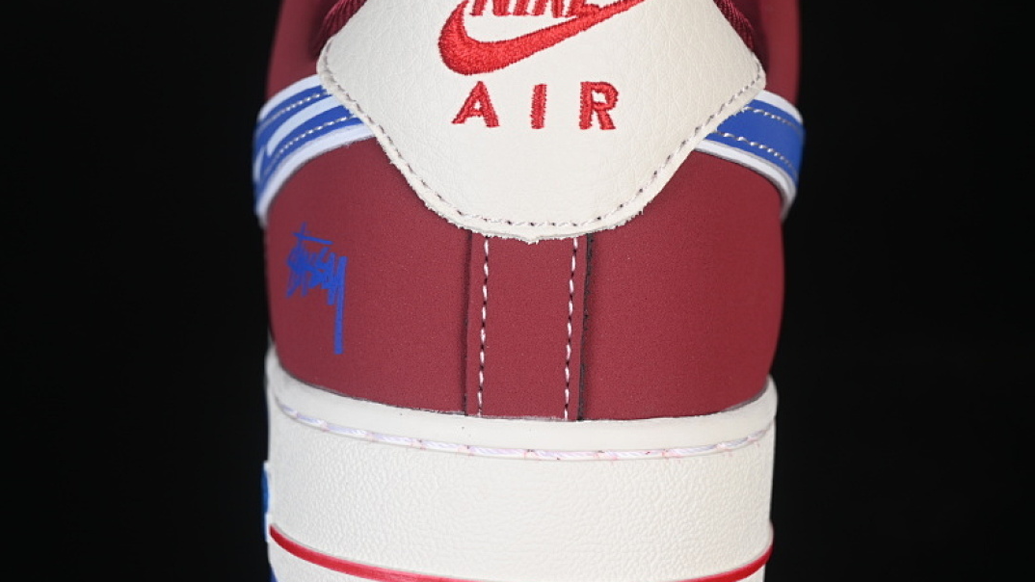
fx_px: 2168
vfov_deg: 15.3
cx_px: 517
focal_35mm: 79
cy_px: 265
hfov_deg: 26.9
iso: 160
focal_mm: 50
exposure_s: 1/80
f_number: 7.1
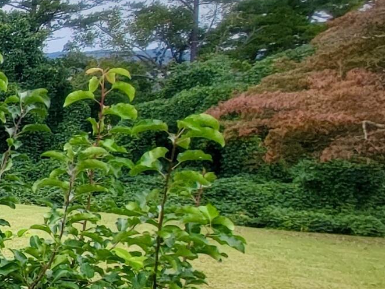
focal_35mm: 59
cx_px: -453
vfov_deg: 24.8
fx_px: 656
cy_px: 181
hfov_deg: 17.3
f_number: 2.2
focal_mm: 2.2
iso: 50
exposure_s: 1/591
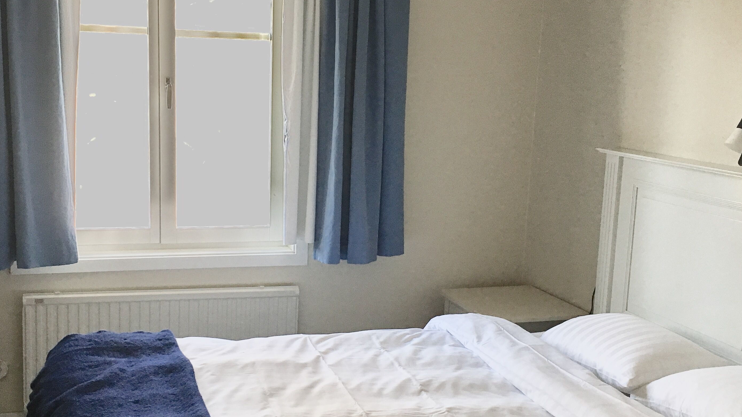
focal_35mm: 46
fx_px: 905
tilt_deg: -11.9
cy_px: 243
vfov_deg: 25.9
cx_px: 334
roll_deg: -2.5
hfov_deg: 44.5
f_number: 2.2
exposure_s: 1/33
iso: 50
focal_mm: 4.15
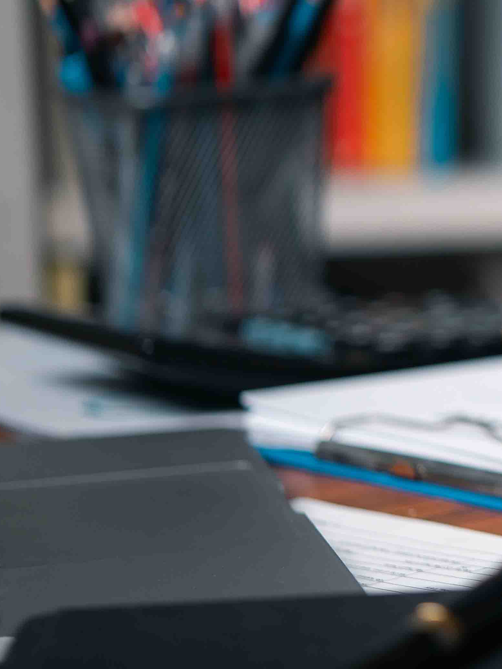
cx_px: 794
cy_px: 177
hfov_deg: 8.6
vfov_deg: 11.8
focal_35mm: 167
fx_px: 3229
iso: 200
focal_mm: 60
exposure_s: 1/100
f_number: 2.8
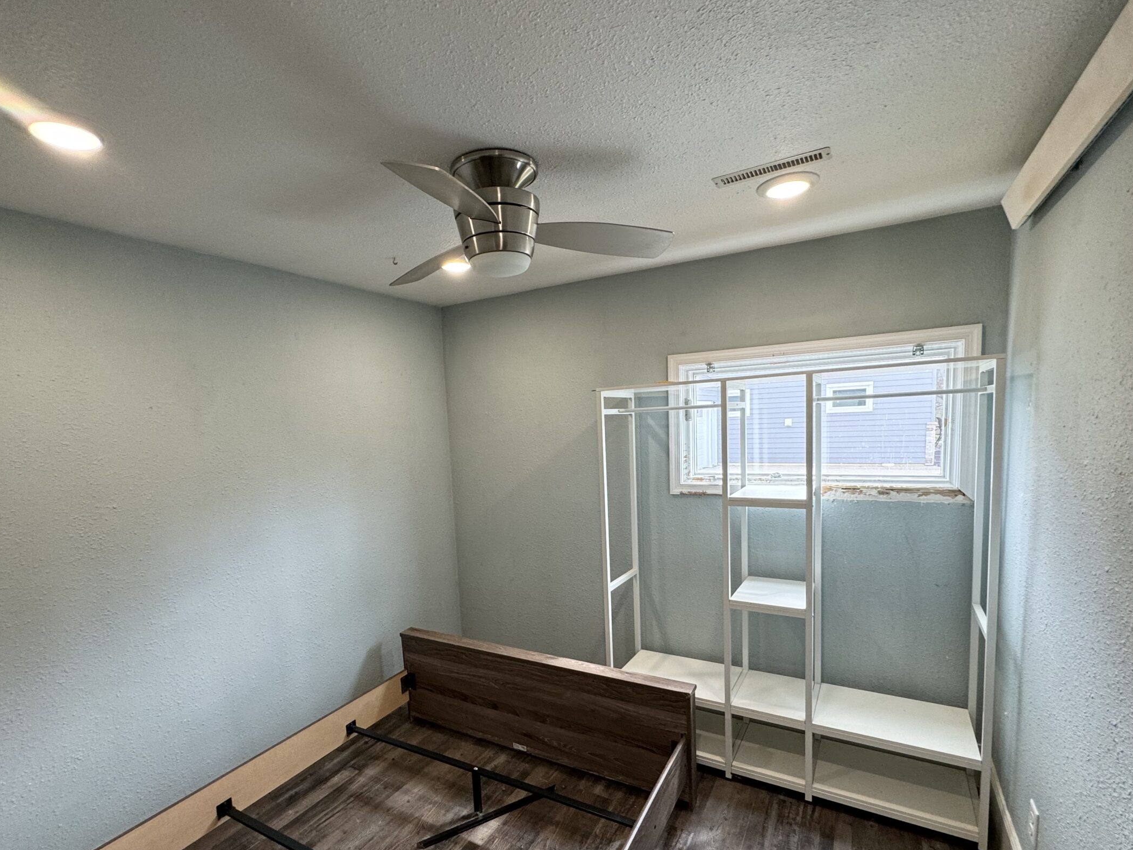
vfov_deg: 74.4
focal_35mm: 17
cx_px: 539
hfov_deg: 91.0
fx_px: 556
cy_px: 482
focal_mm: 2.22
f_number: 2.2
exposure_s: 1/120
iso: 125
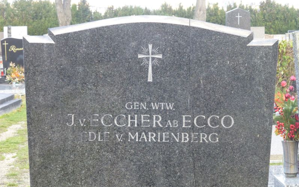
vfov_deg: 13.6
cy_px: 106
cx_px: 150
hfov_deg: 21.6
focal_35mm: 96
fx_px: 782
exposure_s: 1/60
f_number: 5.2
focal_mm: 16.1
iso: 320
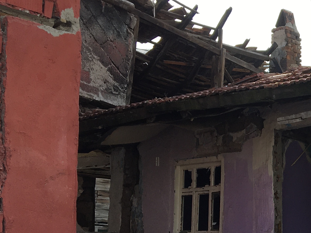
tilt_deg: +4.2
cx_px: 424
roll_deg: +2.1
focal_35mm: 85
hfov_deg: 20.6
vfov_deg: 17.0
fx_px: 764
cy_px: 235
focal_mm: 4.15
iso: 25
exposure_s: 1/460
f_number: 2.2
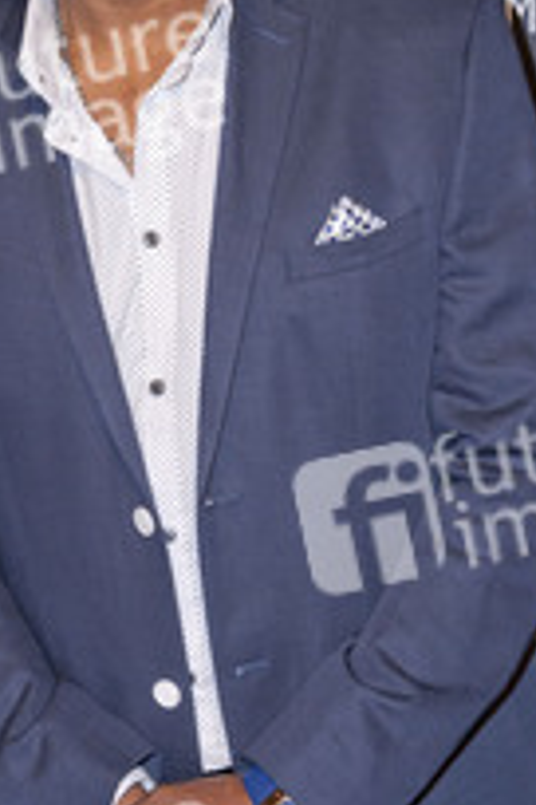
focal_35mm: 108
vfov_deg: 18.9
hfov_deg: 12.6
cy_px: 304
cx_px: 140
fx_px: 2412
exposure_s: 1/400
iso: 500
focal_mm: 55
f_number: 4.5
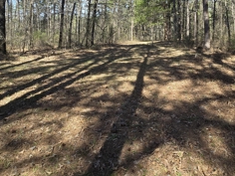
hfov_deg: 75.4
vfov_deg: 55.9
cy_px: 31
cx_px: 143
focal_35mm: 22
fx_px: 149
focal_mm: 2.2
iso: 50
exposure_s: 1/688
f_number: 2.2
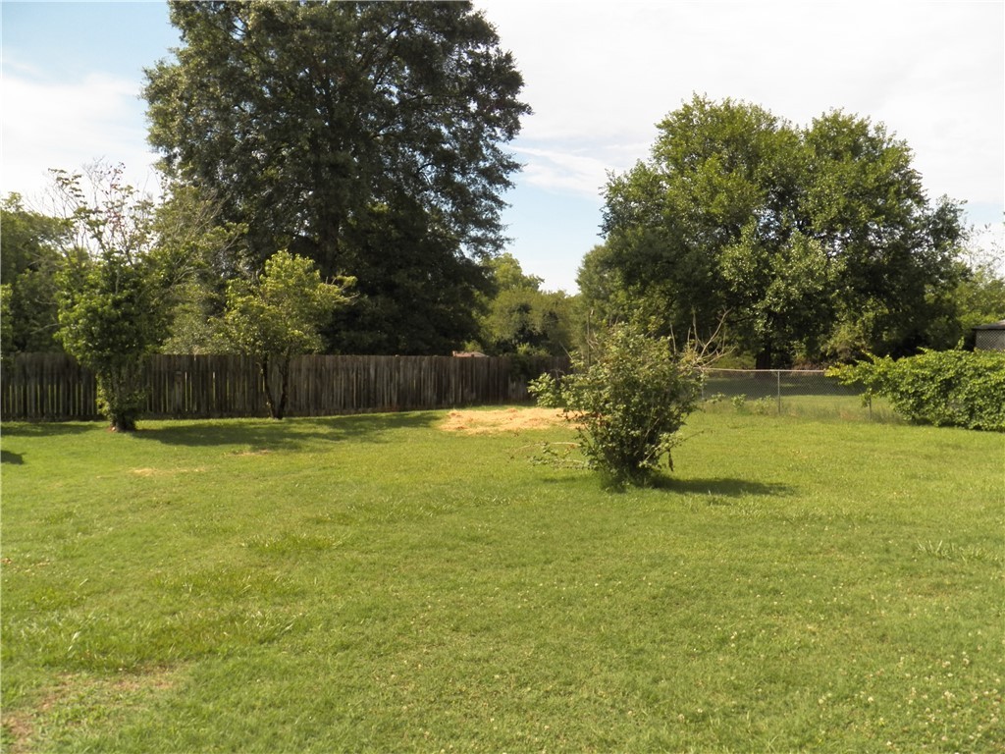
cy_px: 377
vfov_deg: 49.7
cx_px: 502
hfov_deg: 63.4
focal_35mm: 28
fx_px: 813
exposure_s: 1/1250
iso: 125
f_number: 4
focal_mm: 4.9
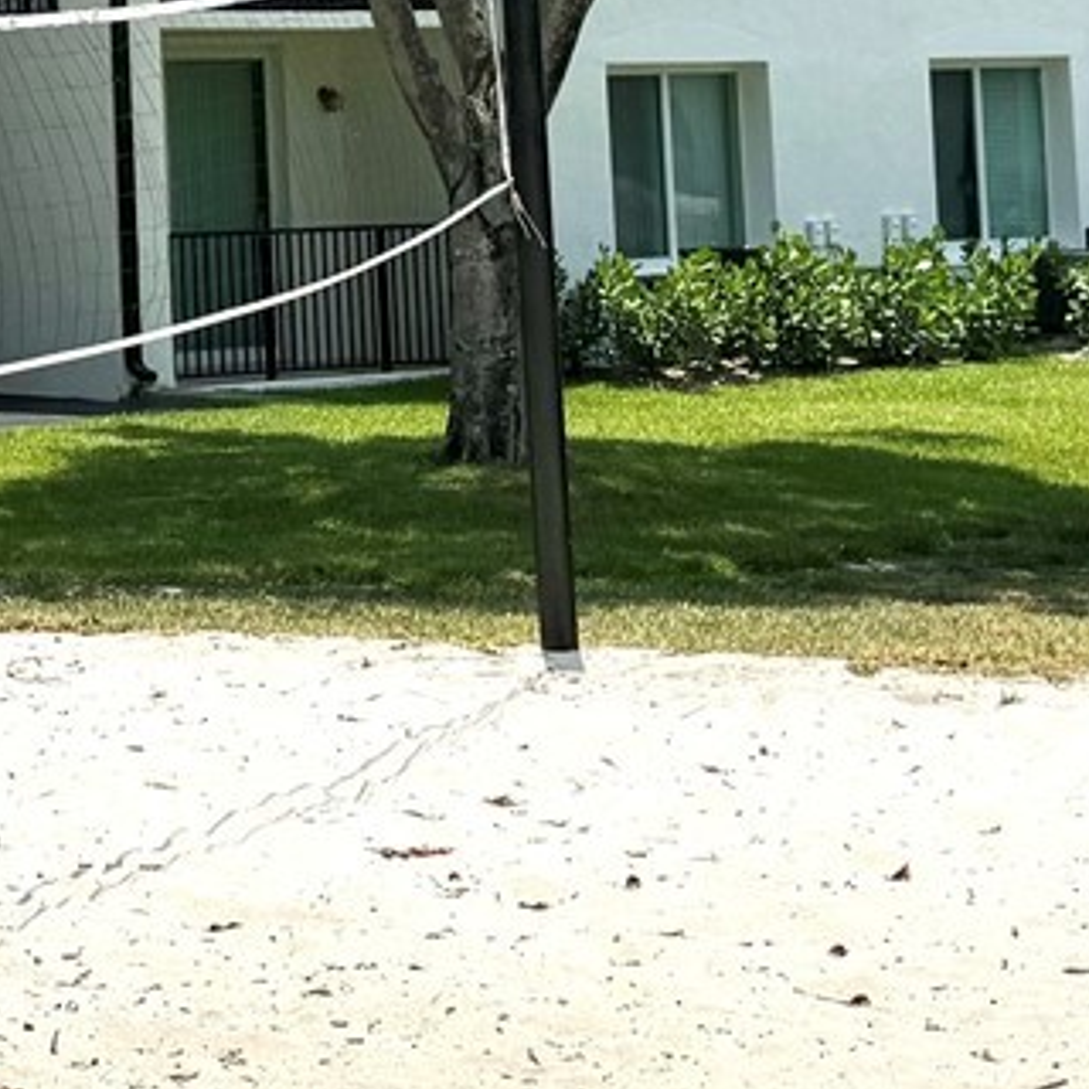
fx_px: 3773
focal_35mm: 106
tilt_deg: +3.4
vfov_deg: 16.0
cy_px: -109
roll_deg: +1.4
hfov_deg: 15.5
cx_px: -405
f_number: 1.78
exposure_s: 1/9009
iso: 80
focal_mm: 6.76
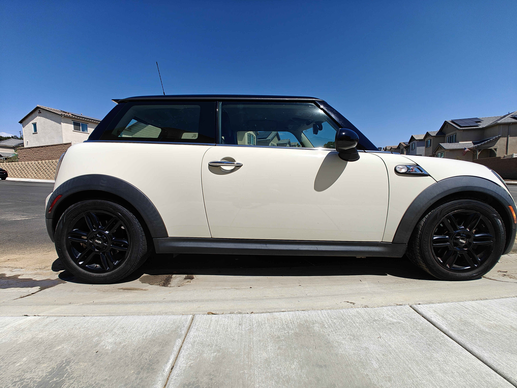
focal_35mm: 14
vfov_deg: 85.7
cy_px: 194
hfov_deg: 102.1
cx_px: 258
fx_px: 209
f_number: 2.2
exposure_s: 1/1985
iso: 64
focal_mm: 2.59
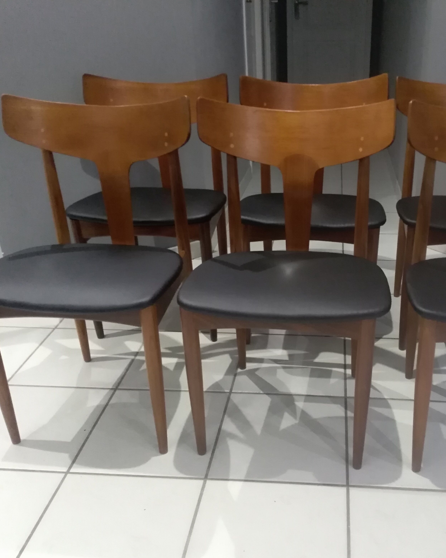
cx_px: 298
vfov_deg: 52.8
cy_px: 280
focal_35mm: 34
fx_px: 561
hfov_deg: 42.8
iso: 874
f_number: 2
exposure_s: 1/20
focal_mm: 3.54
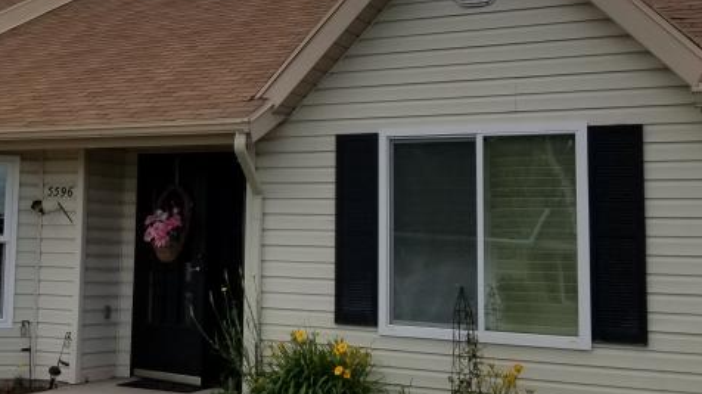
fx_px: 1135
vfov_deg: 19.5
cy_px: 94
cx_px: 208
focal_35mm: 61
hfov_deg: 33.9
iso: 50
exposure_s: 1/4368
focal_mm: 4.25
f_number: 1.7
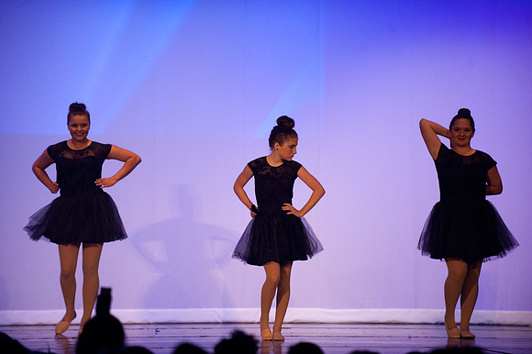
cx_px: 266
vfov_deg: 6.9
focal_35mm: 200
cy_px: 177
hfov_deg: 10.3
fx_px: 2954
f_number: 2.8
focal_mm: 200
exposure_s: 1/200
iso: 3200
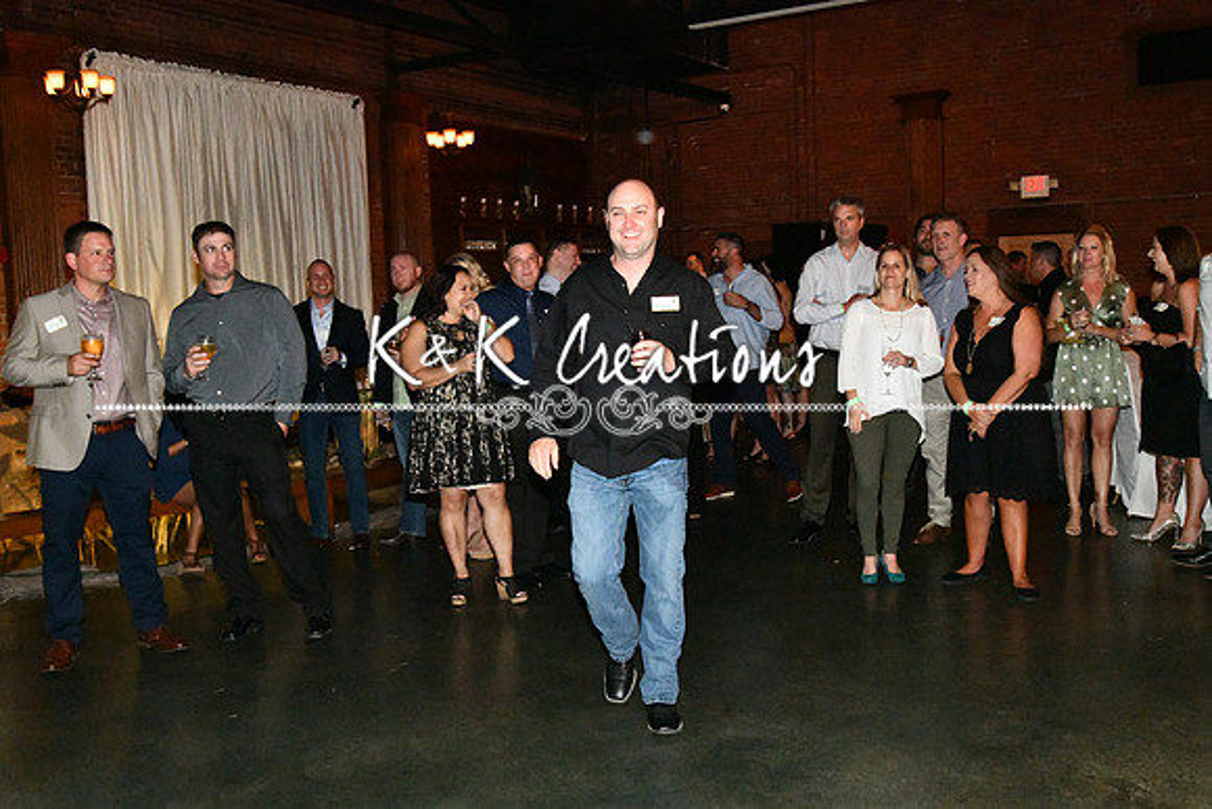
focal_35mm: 35
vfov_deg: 37.9
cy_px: 404
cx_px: 606
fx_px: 1179
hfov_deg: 54.4
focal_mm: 35
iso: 25600
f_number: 11
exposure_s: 1/60
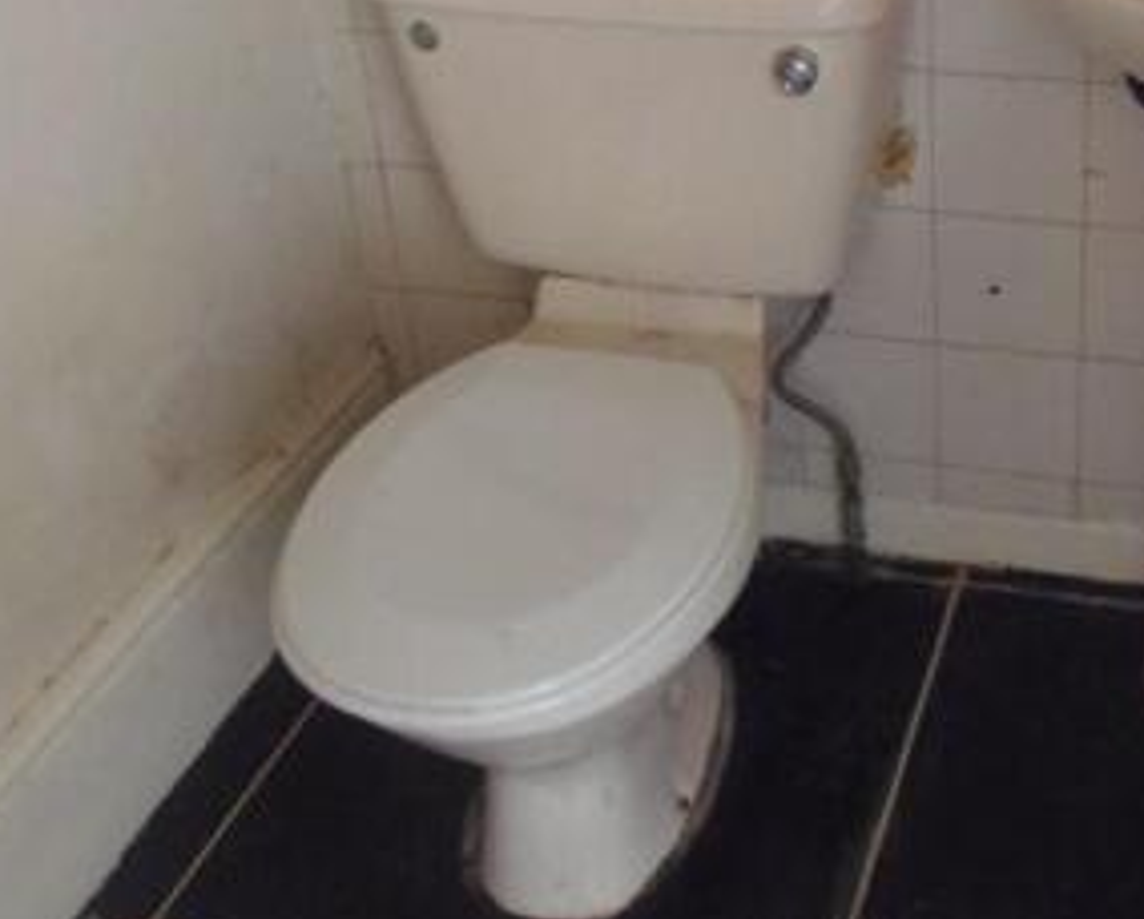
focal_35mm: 48
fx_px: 1627
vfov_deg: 31.2
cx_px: 735
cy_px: 280
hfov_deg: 38.4
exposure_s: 1/25
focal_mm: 4.3
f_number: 2.9
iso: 400
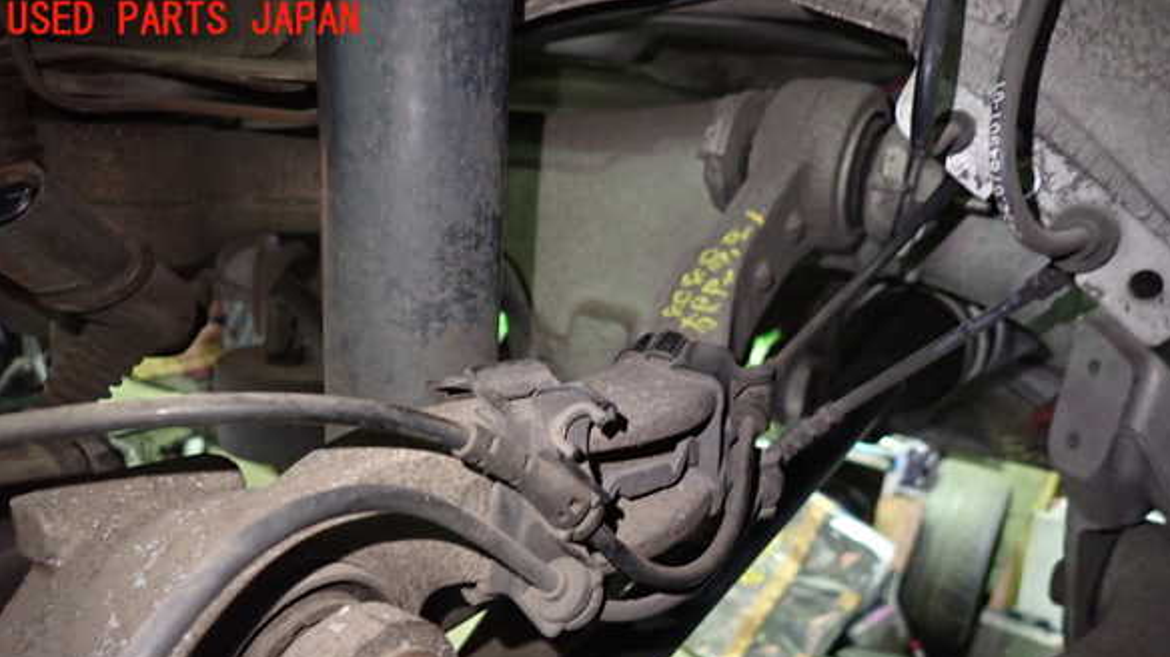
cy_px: 447
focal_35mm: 28
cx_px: 597
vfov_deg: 40.8
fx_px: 868
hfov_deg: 67.9
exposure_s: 1/30
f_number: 2
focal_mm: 4.5
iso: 800
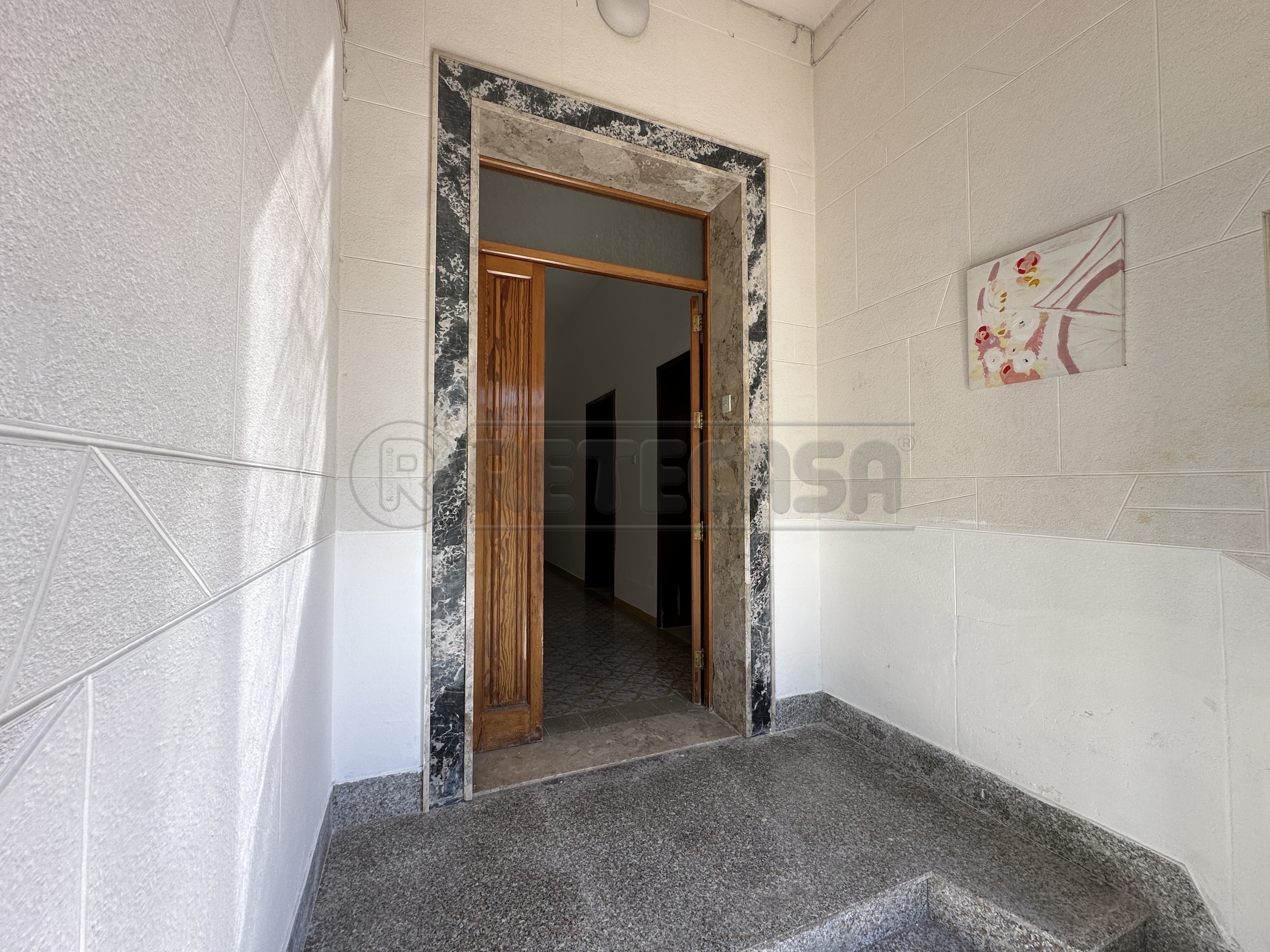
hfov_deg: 102.1
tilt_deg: +1.7
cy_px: 476
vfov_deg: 85.7
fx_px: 514
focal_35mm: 14
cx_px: 635
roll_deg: -0.2
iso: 40
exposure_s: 1/154
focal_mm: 2.22
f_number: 2.2
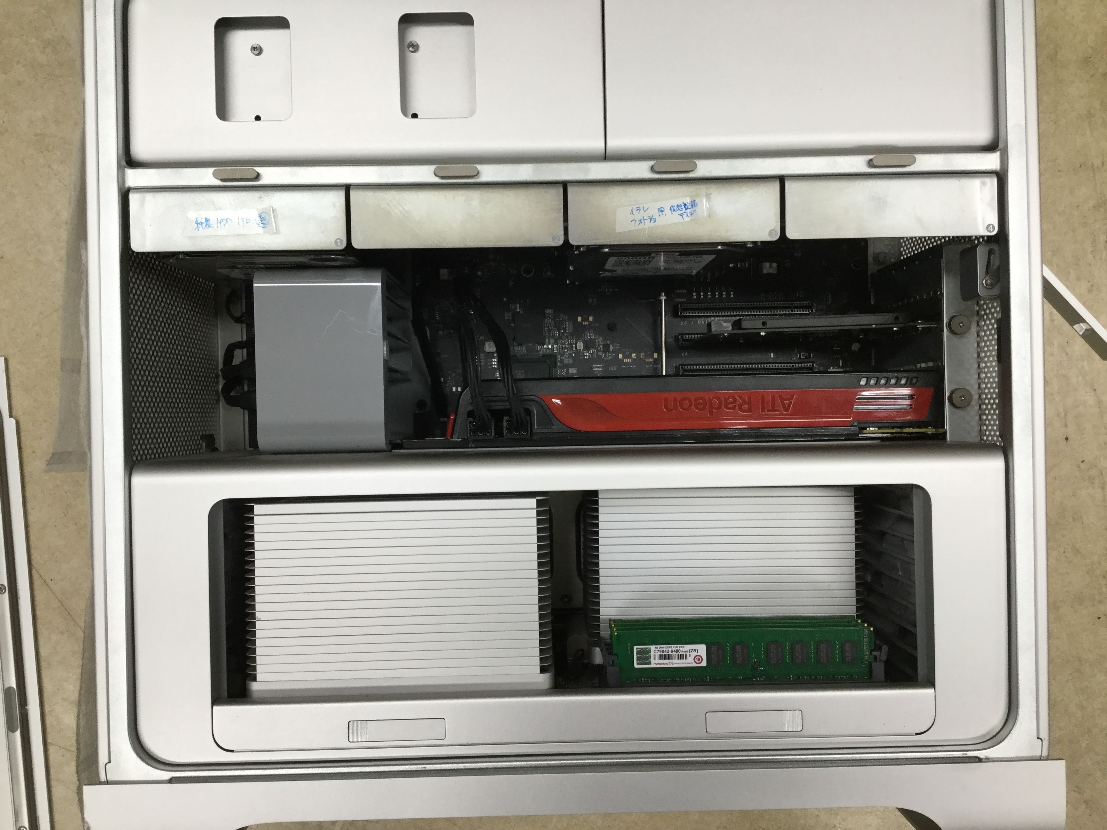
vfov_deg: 45.4
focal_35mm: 31
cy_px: 415
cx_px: 554
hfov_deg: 58.4
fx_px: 991
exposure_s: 1/33
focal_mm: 3.3
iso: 32
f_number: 2.4
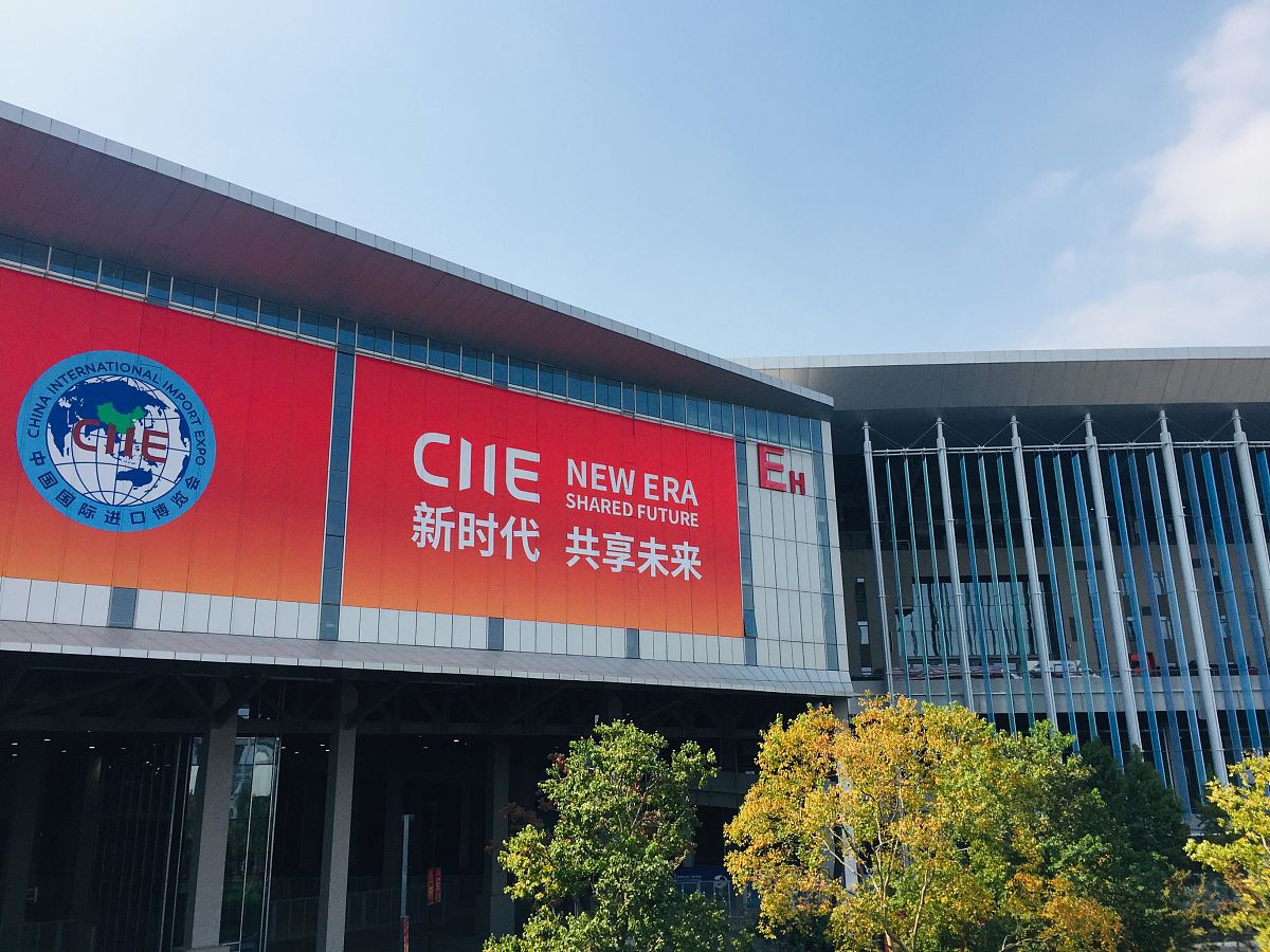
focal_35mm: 29
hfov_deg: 61.7
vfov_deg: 48.2
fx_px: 1064
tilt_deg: +16.1
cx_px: 635
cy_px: 476
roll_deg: -0.8
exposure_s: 1/1980
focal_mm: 4.15
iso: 32
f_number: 2.2
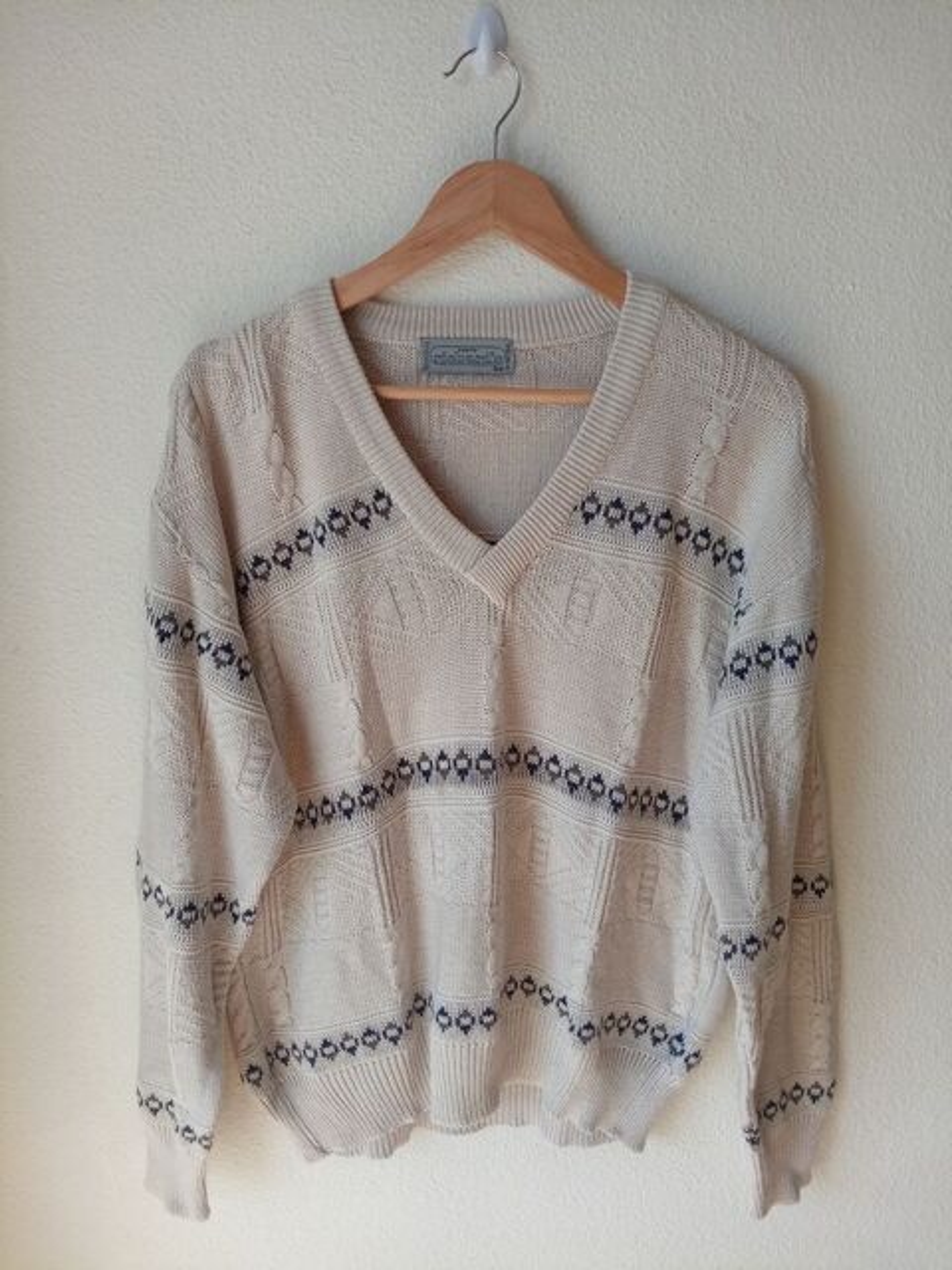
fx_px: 953
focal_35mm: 26
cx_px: 476
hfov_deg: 53.1
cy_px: 635
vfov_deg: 67.3
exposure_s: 1/132
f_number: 1.8
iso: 100
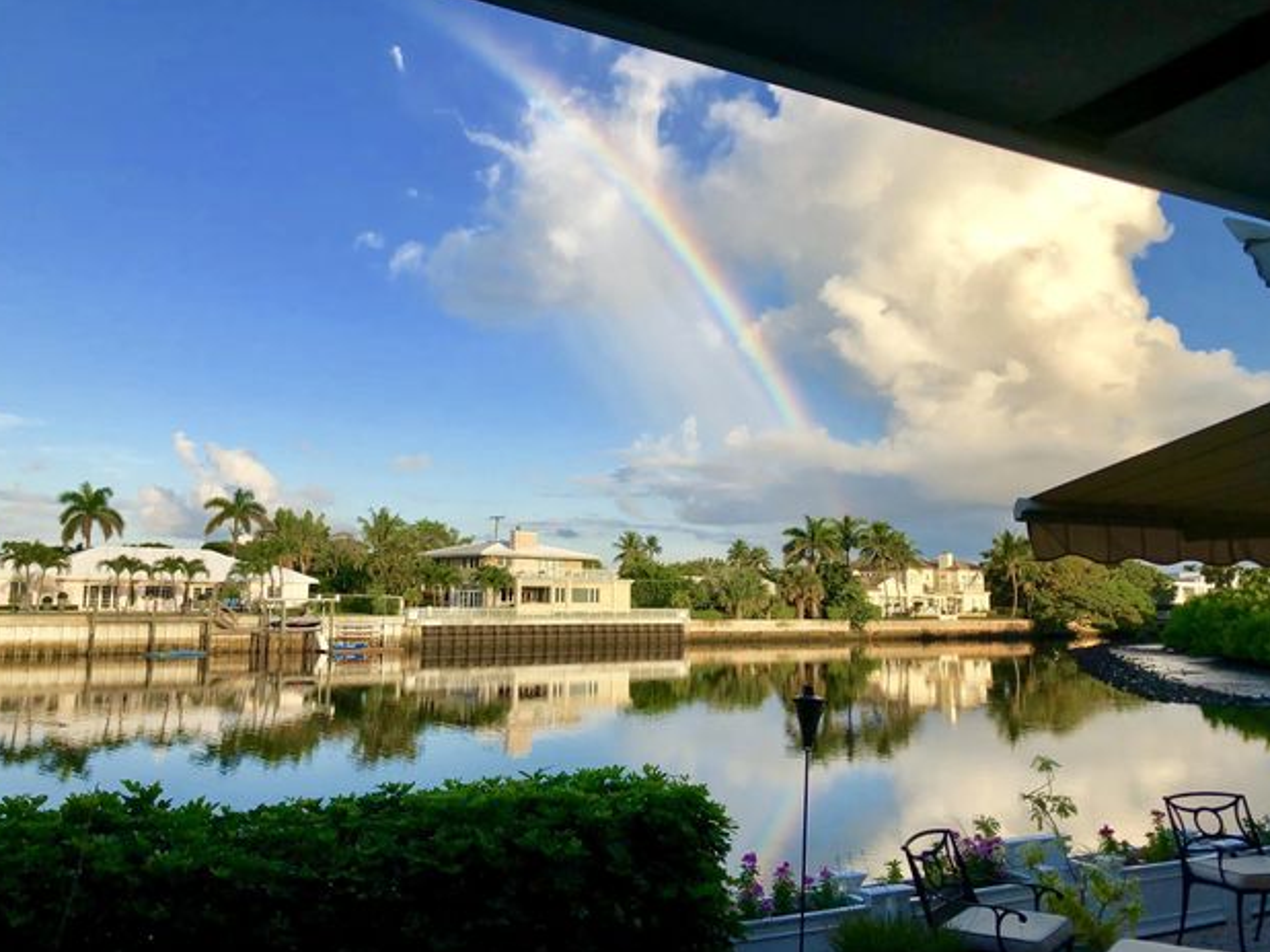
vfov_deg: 48.2
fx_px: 1064
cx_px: 631
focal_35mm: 29
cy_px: 483
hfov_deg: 61.7
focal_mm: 3.99
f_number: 1.8
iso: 20
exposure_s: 1/1600
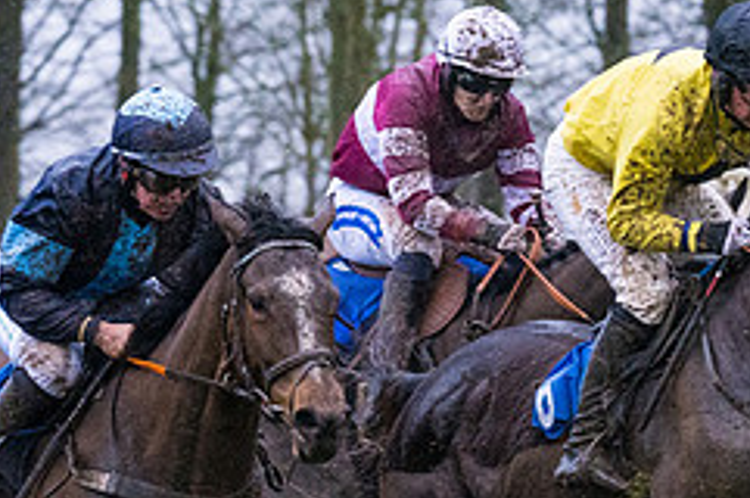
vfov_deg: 3.2
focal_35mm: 422
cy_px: 181
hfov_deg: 4.9
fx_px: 8780
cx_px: 685
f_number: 4.5
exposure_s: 1/1000
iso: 5000
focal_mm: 135
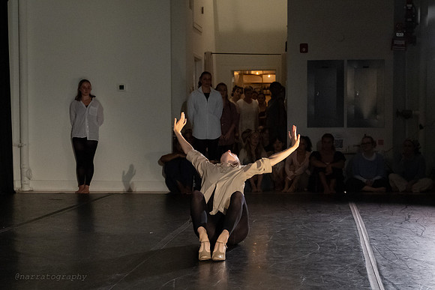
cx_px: 224
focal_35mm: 71
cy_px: 183
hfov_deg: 28.3
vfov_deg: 19.1
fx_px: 863
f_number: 4.5
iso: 6400
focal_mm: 52
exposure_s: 1/400
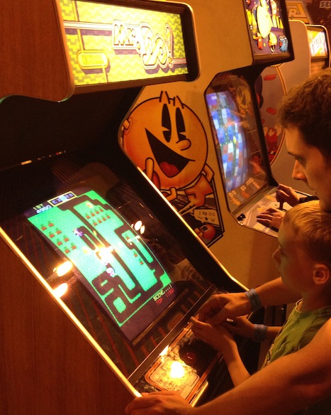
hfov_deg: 33.1
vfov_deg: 41.2
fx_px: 551
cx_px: 220
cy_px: 199
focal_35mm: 45
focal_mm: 4.12
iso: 200
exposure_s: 1/20
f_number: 2.4
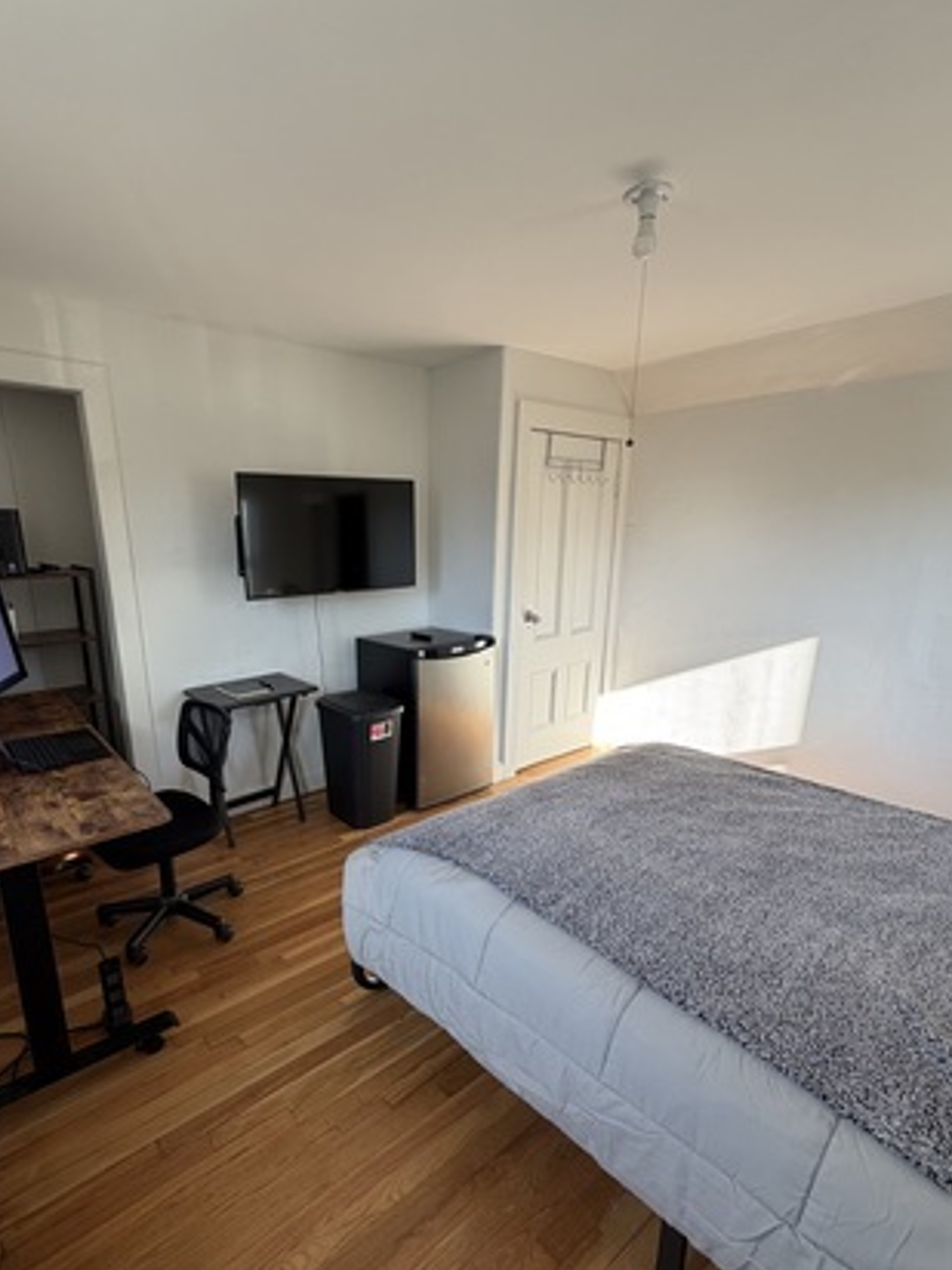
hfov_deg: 74.4
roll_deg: +0.6
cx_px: 411
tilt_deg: -14.5
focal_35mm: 17
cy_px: 694
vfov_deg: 90.8
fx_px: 623
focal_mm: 2.22
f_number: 2.2
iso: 100
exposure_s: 1/121
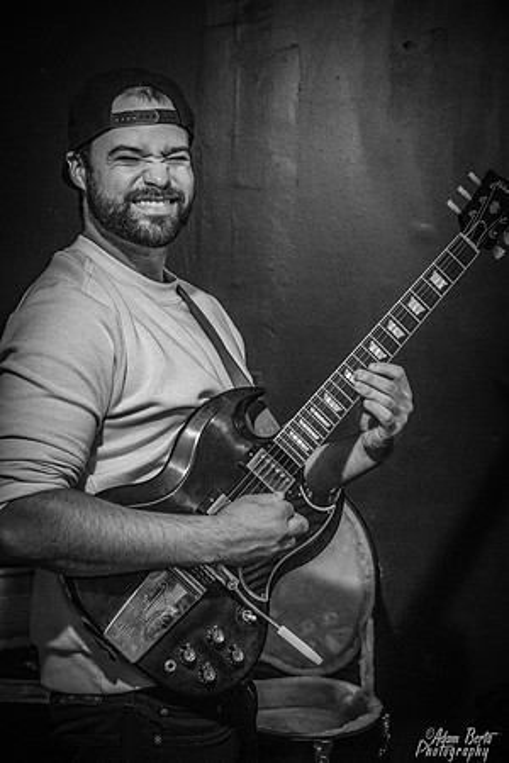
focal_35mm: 75
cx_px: 254
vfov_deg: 27.0
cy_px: 382
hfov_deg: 18.2
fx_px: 1591
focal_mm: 75
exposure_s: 1/100
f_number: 5.6
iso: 12800
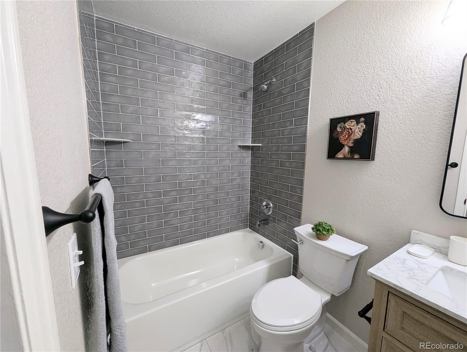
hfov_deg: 106.1
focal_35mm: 13
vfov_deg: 90.1
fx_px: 176
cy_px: 176
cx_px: 234
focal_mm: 1.95
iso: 76
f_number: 2.2
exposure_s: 1/120
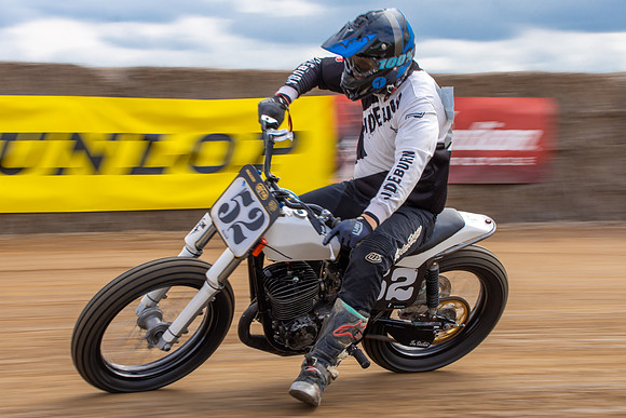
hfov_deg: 18.4
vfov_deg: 12.3
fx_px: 1935
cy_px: 196
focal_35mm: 111
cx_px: 289
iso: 125
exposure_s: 1/100
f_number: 13
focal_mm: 62
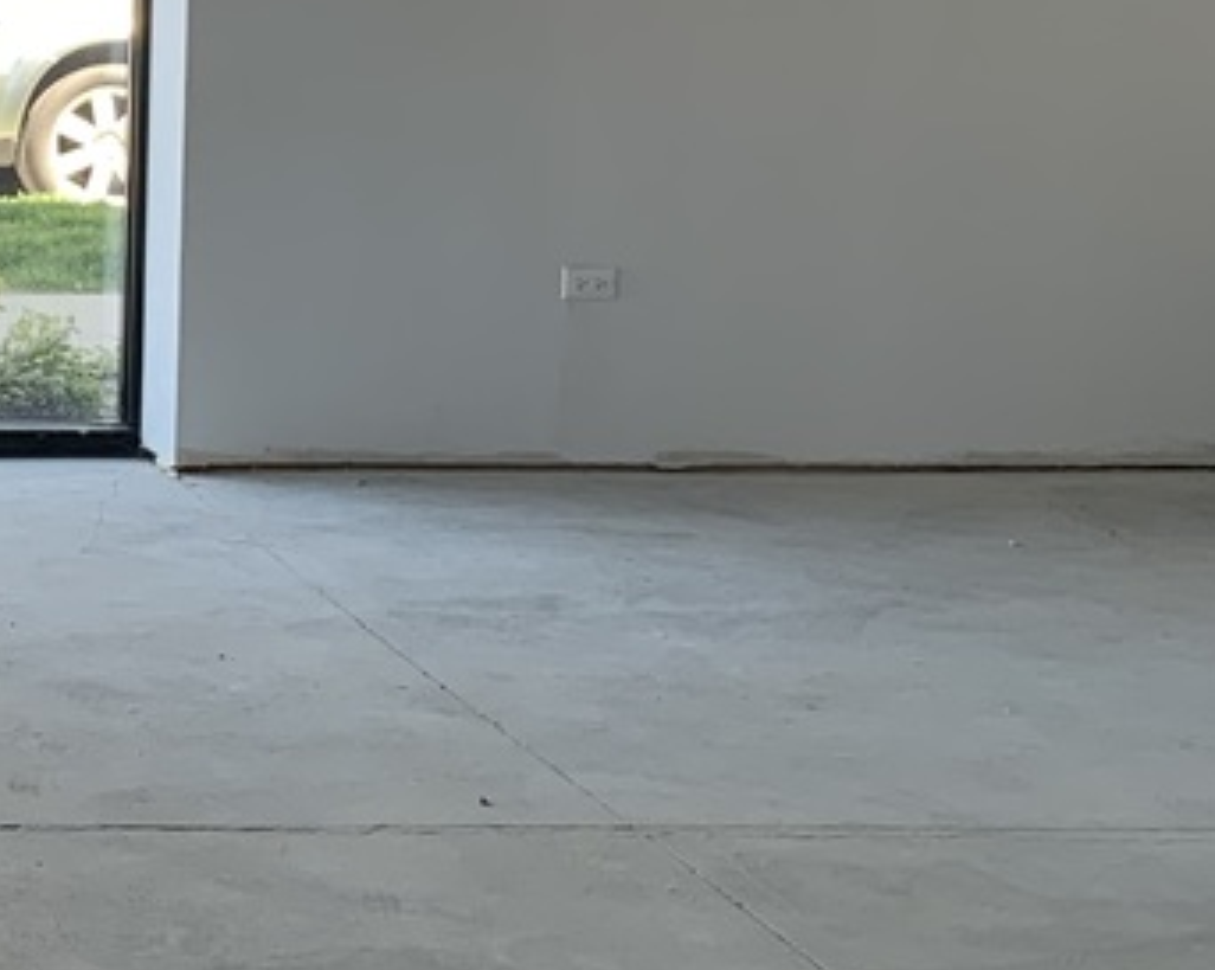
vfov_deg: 14.3
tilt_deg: -5.4
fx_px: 3844
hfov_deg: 15.7
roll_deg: -0.6
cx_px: -867
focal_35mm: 107
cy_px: 231
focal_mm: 4.25
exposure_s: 1/120
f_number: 1.8
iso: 25
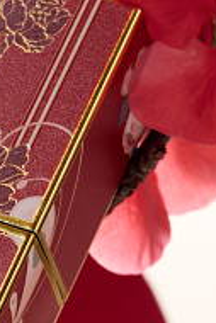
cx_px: -2
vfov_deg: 7.3
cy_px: 337
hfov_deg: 4.9
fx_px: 2533
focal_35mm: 282
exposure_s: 1/125
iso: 125
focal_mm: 105
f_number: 25
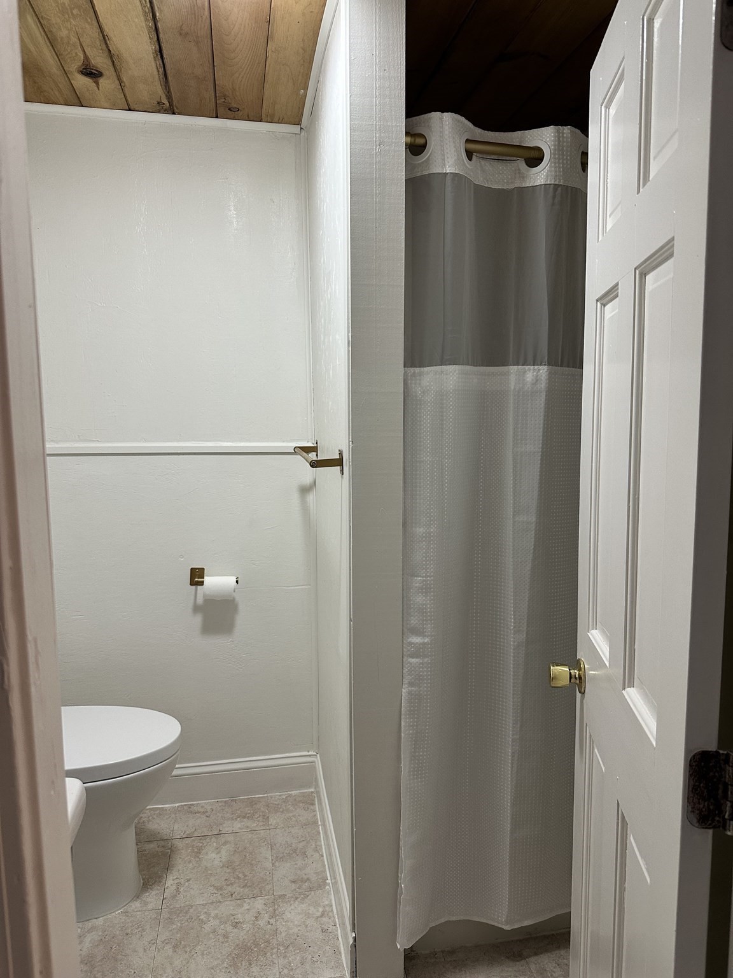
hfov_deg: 56.8
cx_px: 366
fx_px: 678
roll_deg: +0.2
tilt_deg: -7.1
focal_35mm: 24
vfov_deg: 71.6
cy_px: 489
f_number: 1.78
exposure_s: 1/60
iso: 200
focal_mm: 6.86
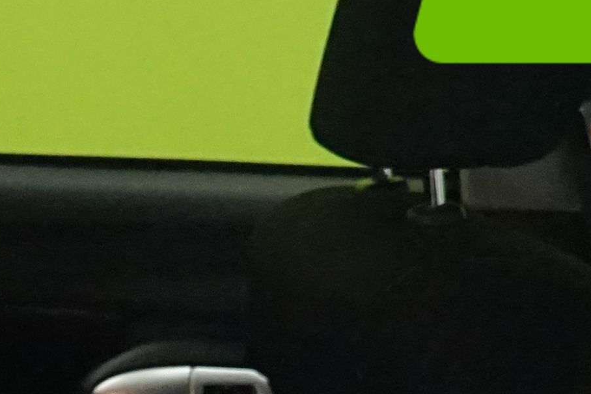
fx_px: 3036
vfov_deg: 7.0
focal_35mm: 185
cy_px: 905
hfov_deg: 11.0
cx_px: -77
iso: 6400
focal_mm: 28
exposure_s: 1/30
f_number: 6.3
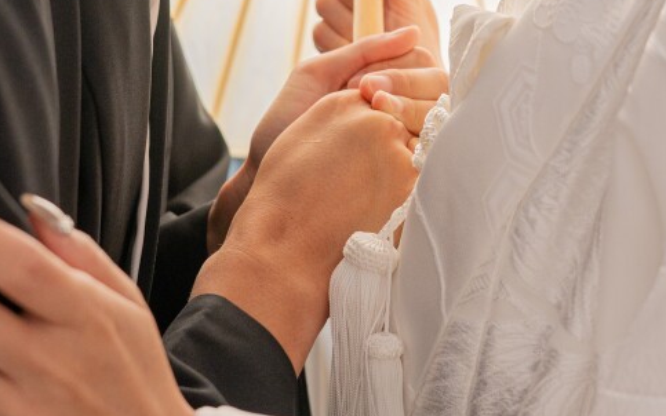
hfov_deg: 25.4
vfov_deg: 15.4
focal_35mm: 82
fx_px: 1480
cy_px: -98
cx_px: 370
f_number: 4
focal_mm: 32.2
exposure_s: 1/250
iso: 800
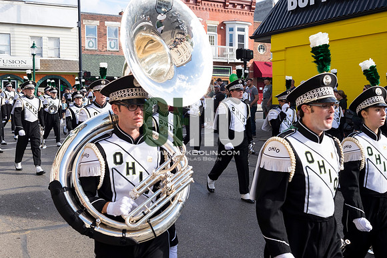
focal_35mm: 41
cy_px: 129
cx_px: 194
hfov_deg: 47.4
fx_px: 441
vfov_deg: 32.6
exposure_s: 1/320
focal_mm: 27
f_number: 7.1
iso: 400
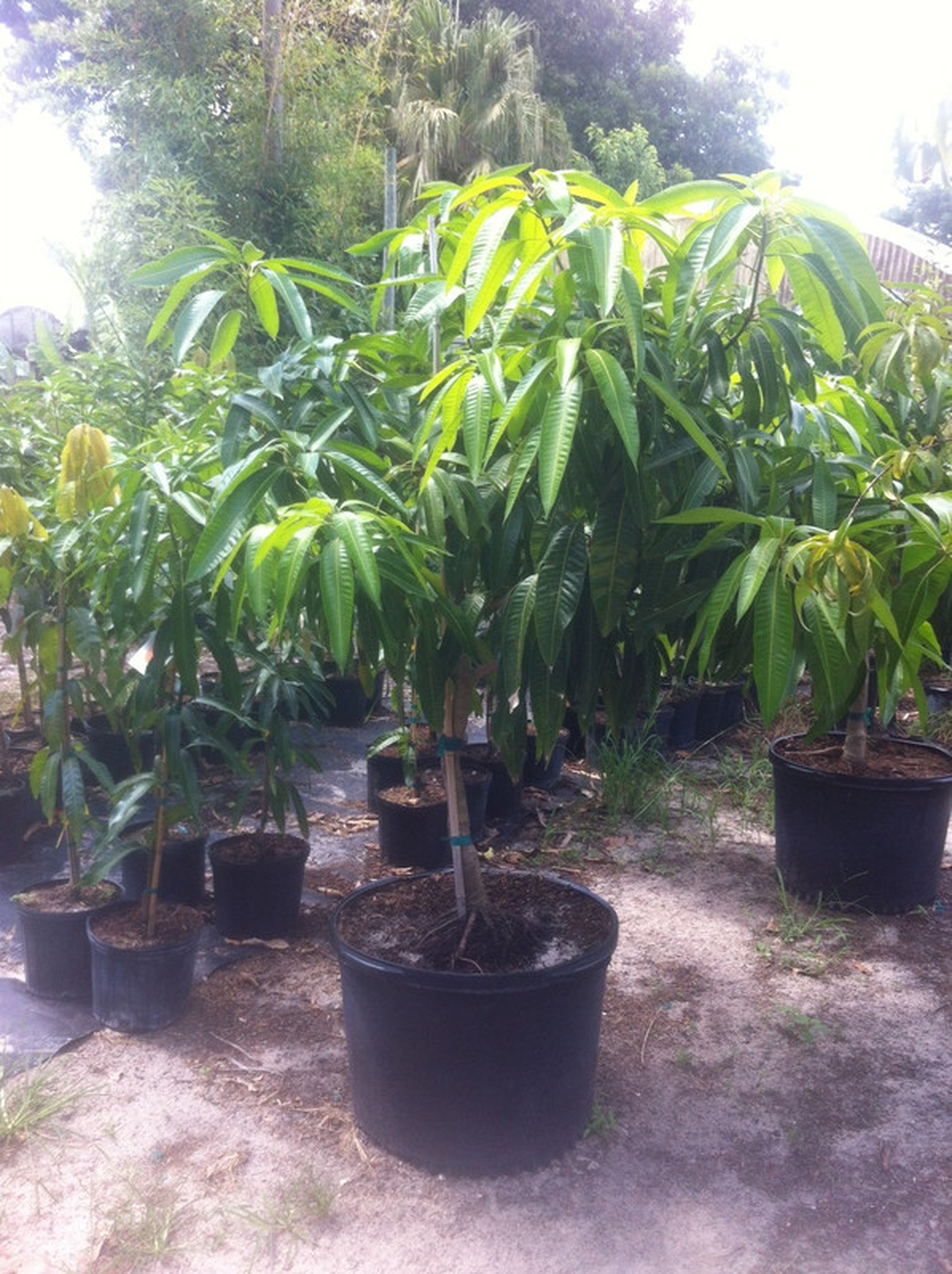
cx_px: 476
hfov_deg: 40.6
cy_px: 637
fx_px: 1286
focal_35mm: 35
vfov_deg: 52.7
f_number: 2.8
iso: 80
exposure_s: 1/131
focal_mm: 3.85
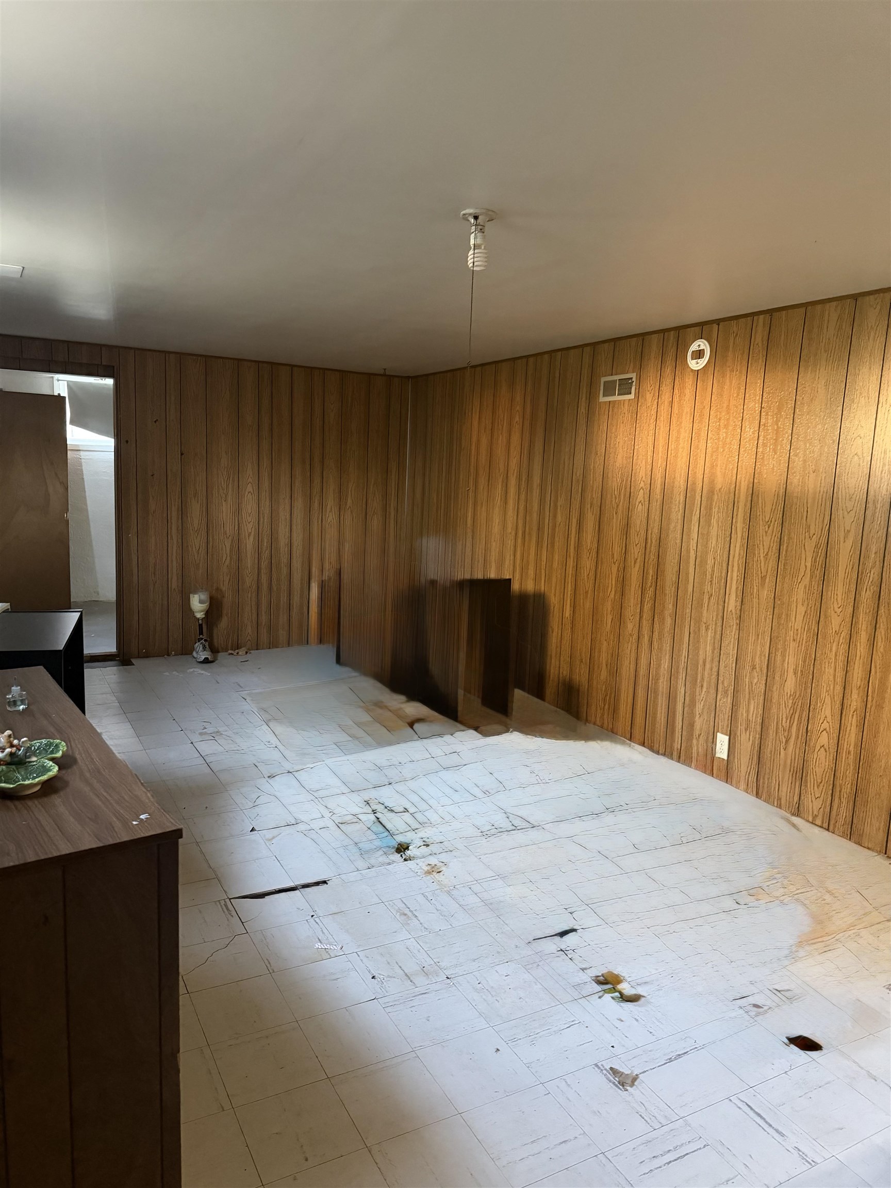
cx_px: 446
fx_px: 824
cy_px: 594
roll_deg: -1.3
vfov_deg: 71.6
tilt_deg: -8.8
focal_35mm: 24
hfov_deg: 56.8
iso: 1000
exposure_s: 1/40
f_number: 1.78
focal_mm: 6.76
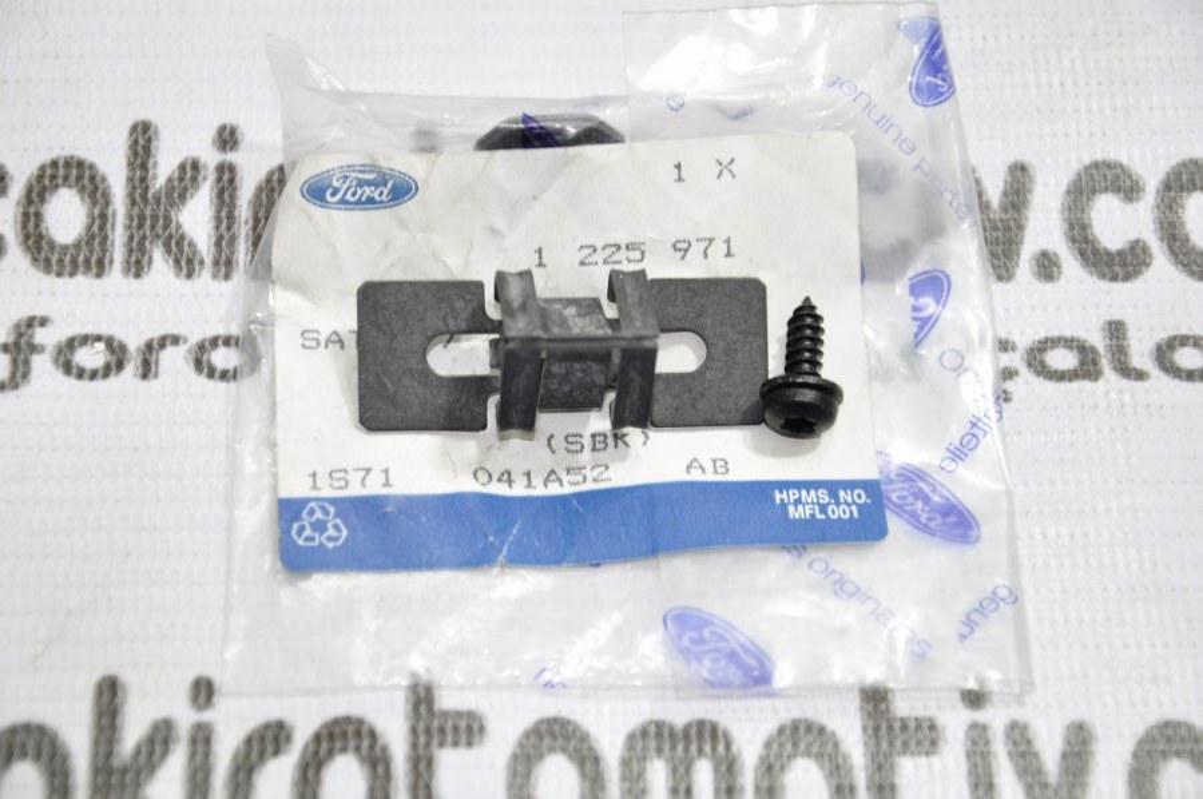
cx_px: 602
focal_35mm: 120
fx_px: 4006
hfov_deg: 17.1
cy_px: 400
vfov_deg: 11.4
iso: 200
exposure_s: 1/10
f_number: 5.3
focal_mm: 80
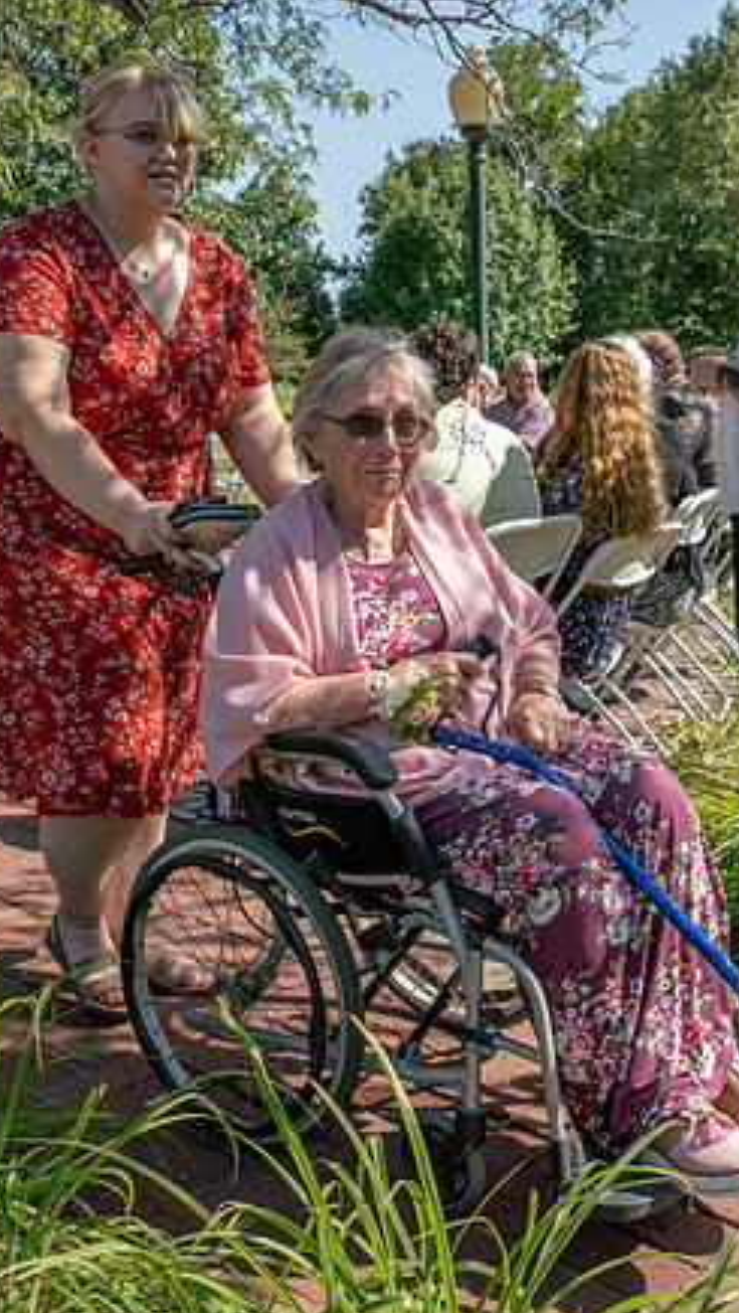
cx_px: 407
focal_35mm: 26
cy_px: 676
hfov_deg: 44.4
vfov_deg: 71.9
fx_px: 905
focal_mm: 24
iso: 100
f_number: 7.1
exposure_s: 1/640
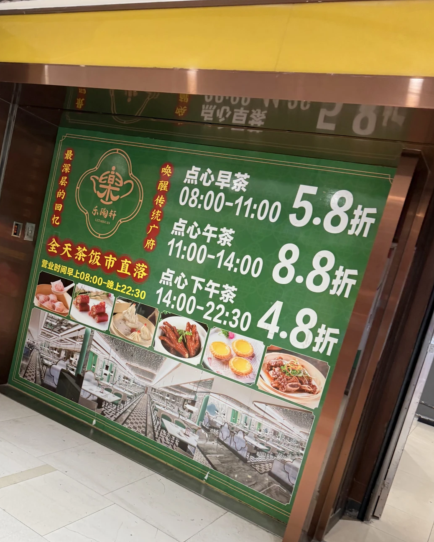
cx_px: 210
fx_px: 417
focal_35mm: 26
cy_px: 288
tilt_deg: -10.5
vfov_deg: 66.0
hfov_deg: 54.9
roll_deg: -13.8
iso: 200
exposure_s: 1/100
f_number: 1.78
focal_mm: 6.76
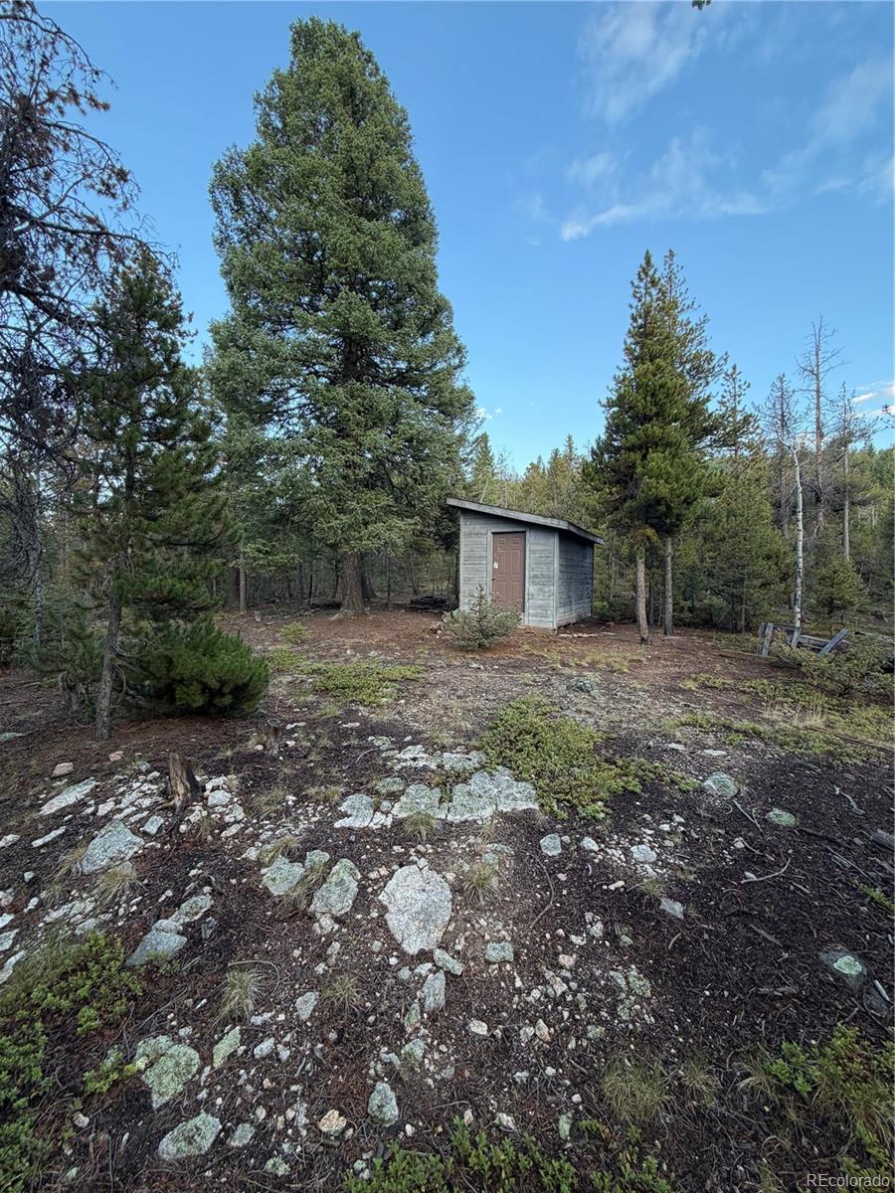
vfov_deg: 102.1
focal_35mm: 14
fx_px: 483
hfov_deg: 85.7
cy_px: 596
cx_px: 448
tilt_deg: -0.2
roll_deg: -0.5
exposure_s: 1/121
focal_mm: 2.22
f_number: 2.2
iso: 64
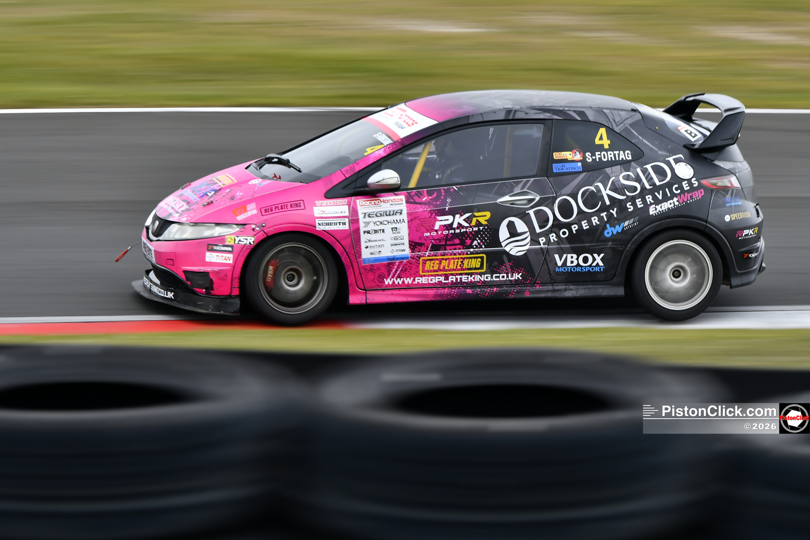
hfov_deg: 9.1
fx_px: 5062
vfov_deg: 6.1
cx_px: 405
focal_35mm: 225
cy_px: 270
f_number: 6.3
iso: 160
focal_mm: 150
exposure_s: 1/80
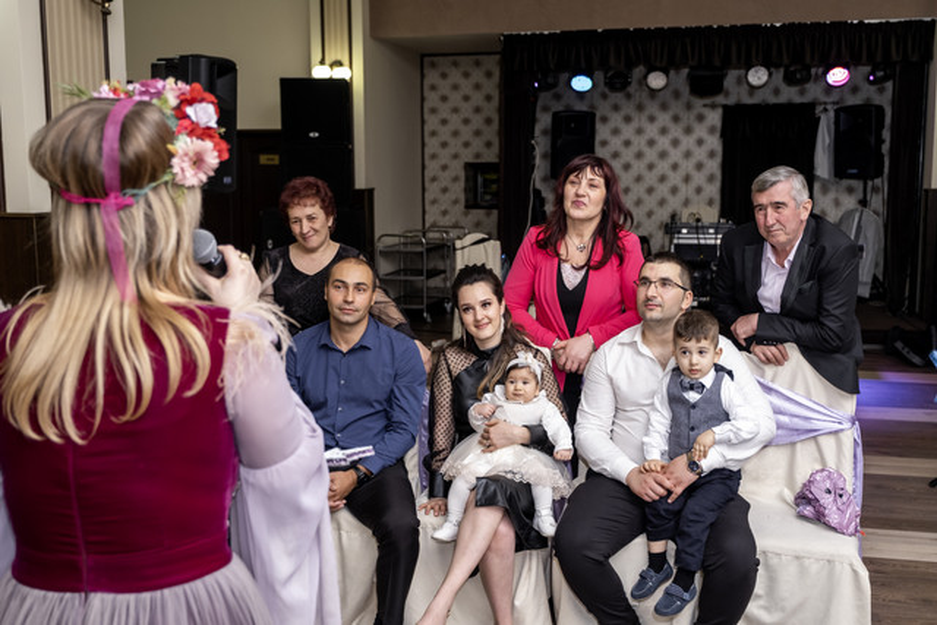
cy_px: 312
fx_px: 1067
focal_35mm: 41
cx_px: 468
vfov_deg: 32.6
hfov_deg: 47.4
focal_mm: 27.4
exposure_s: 1/160
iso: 1000
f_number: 2.8
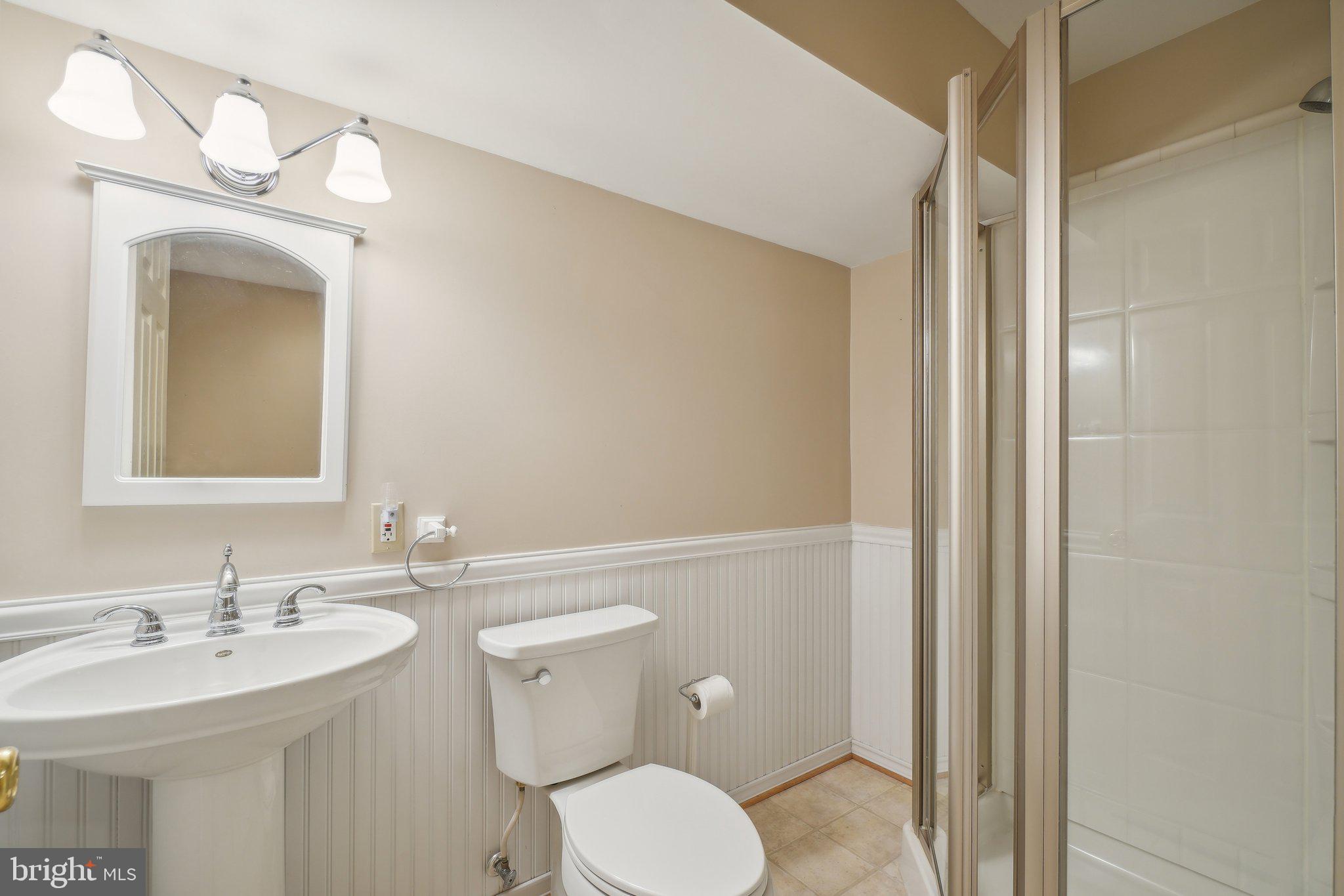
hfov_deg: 100.4
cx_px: 672
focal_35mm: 15
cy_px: 448
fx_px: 560
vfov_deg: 77.3
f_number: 7.1
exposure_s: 1/4
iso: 100
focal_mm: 10
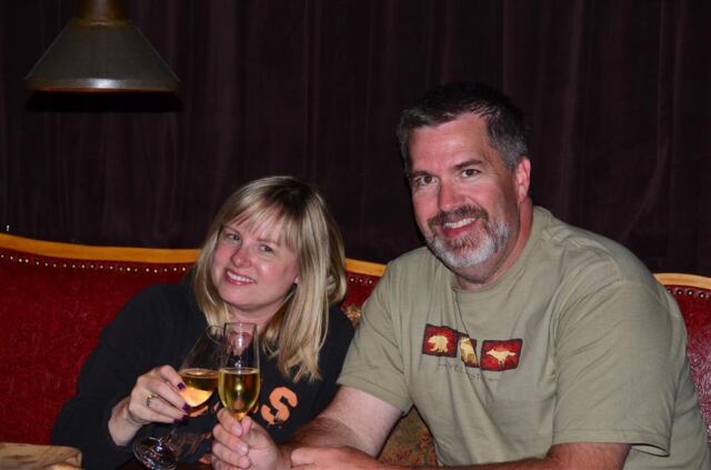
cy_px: 235
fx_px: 1625
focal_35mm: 82
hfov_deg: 24.7
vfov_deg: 16.5
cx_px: 356
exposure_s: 1/60
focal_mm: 55
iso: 200
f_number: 4.8
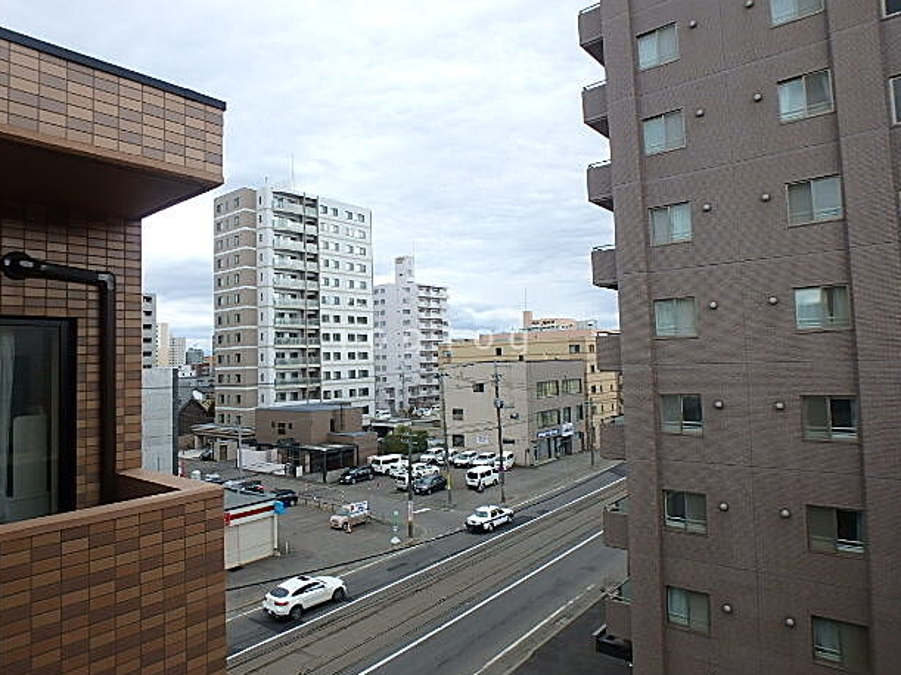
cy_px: 336
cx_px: 435
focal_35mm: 22
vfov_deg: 61.1
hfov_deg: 76.4
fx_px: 573
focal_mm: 3.7
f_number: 3.5
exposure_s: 1/500
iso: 125
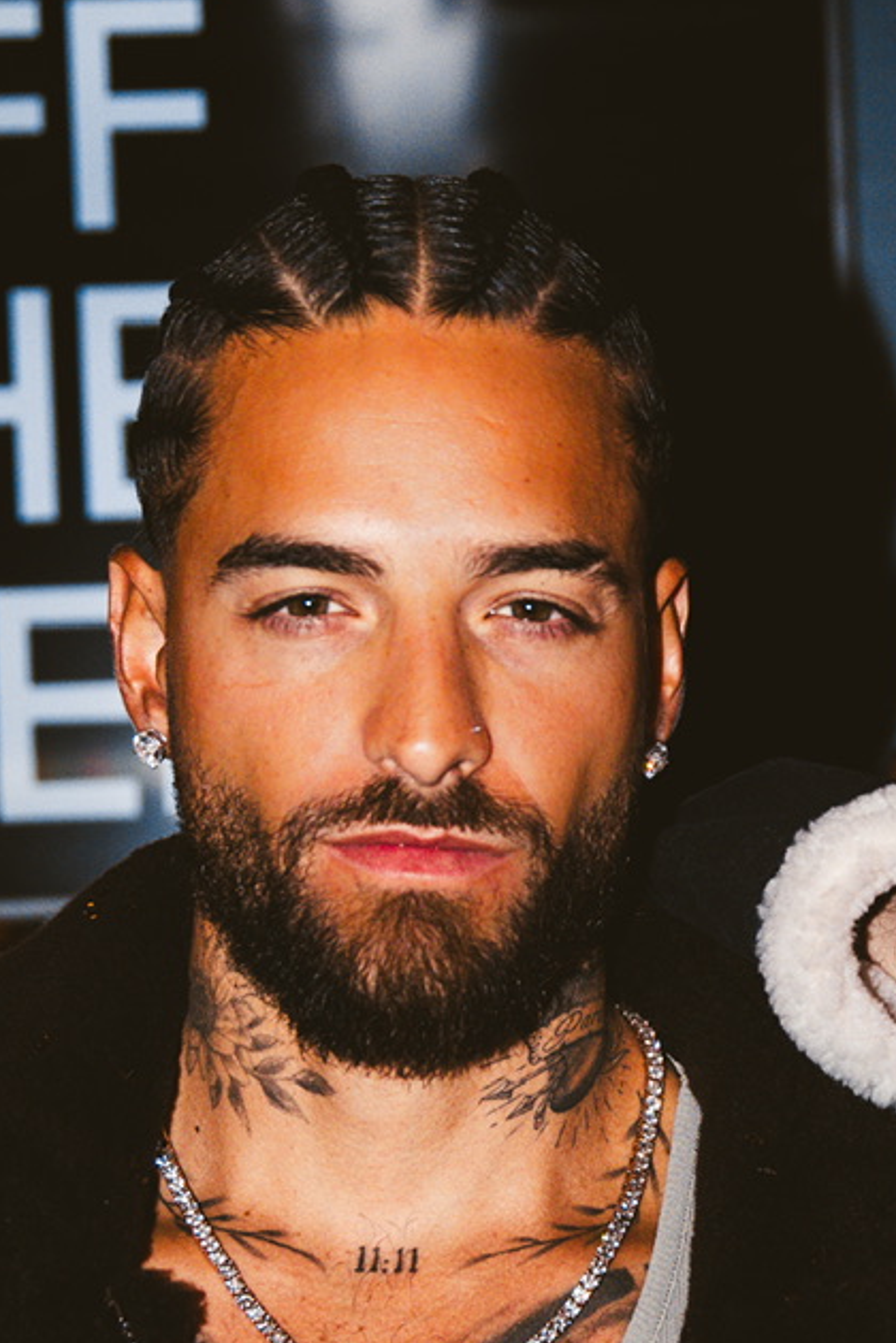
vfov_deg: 12.8
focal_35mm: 161
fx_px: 6010
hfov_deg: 8.5
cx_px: 981
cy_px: 806
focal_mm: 44
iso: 800
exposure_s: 1/200
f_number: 2.8
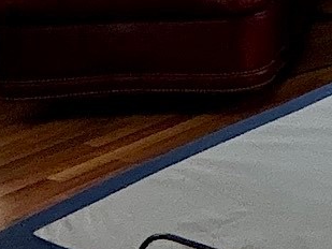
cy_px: -104
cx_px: 779
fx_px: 835
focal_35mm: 87
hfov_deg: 14.9
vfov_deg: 15.8
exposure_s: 1/120
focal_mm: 2.22
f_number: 2.2
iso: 250
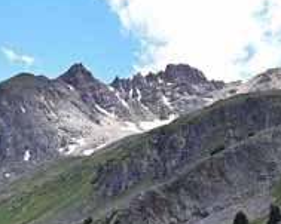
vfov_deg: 10.4
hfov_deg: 12.6
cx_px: -180
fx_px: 1189
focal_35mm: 143
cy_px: 354
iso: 64
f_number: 5
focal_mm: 36
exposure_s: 1/160
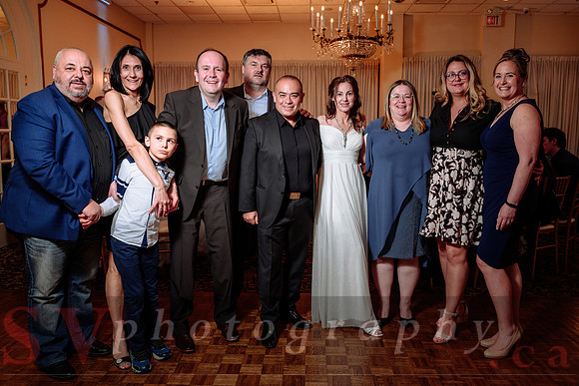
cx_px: 299
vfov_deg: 42.5
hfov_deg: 60.4
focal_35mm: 31
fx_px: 497
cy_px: 188
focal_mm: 26.5
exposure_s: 1/160
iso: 500
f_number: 5
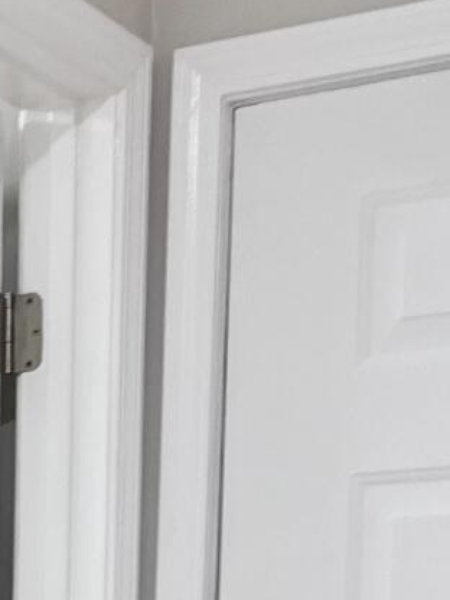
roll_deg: +1.1
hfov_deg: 11.2
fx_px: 2167
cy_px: 1112
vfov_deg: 13.9
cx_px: -291
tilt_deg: -7.9
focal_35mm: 125
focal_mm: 5.7
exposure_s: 1/60
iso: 80
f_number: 1.5
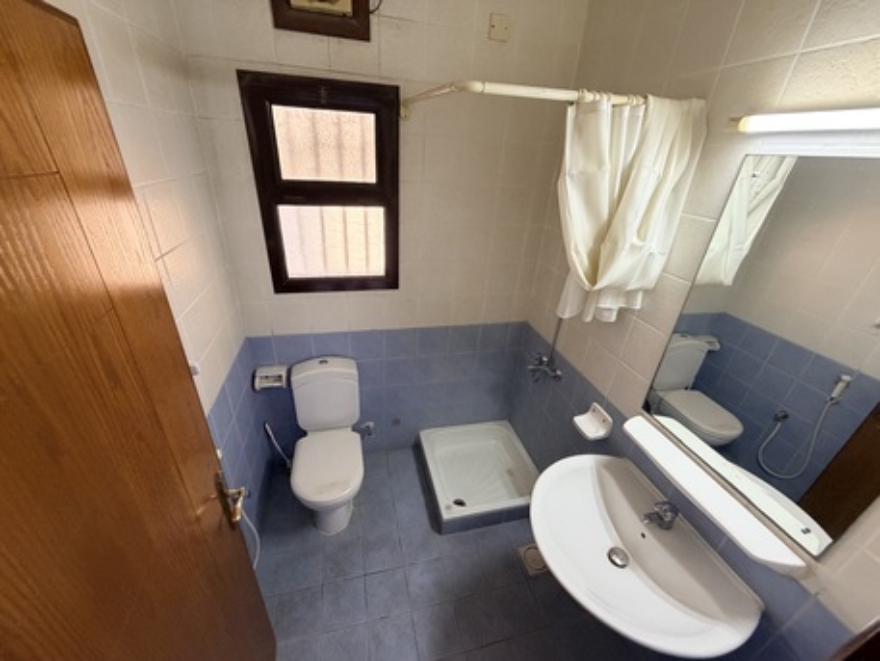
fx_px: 356
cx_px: 440
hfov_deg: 102.0
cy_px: 330
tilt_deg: -25.0
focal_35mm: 14
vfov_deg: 85.7
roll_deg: -3.0
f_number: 2.2
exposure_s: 1/50
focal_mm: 2.22
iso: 400
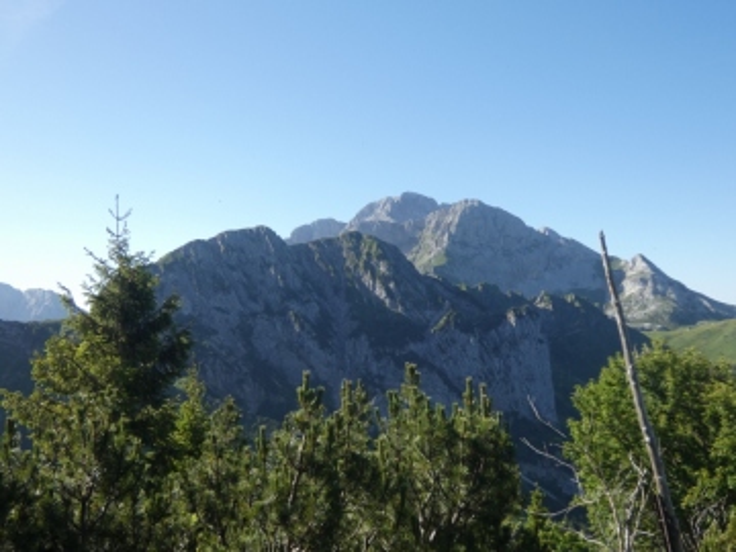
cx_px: 368
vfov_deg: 37.7
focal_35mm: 38
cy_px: 276
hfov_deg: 49.0
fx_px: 808
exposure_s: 1/500
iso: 80
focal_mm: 6.8
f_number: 3.5
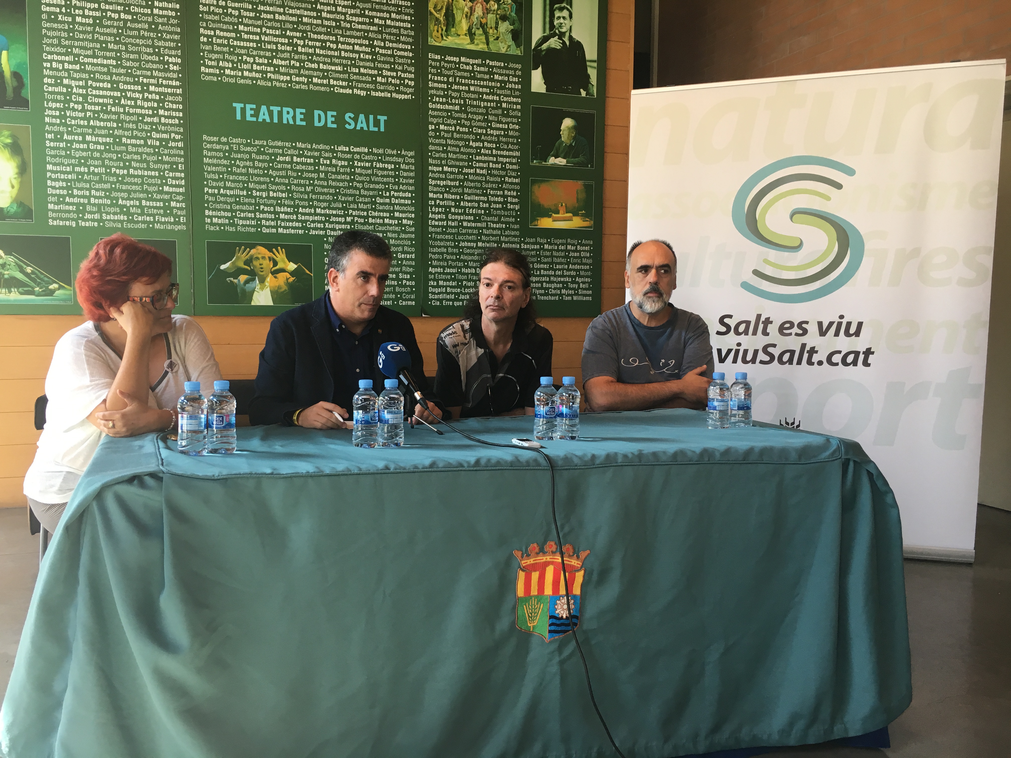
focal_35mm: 29
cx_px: 506
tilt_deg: -6.6
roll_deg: +0.0
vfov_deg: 48.2
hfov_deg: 61.7
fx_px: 847
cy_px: 379
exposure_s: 1/33
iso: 25
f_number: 2.2
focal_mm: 4.15
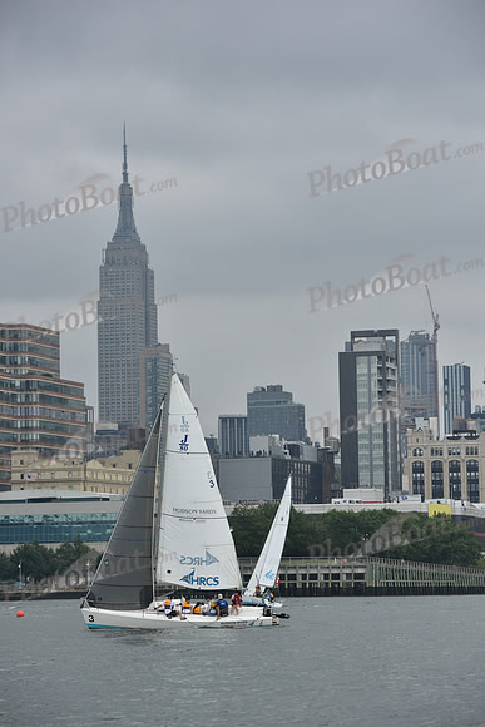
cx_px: 242
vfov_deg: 15.8
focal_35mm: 130
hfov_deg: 10.6
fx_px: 2625
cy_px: 364
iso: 400
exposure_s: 1/800
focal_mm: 130
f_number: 7.1
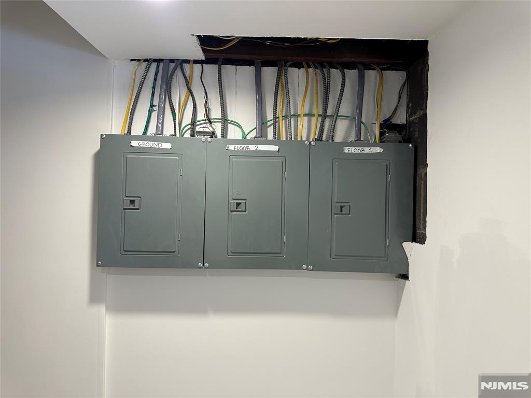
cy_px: 199
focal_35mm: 24
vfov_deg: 56.8
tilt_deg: +0.1
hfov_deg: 71.6
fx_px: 368
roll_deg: -2.5
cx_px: 266
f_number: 1.78
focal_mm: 6.86
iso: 200
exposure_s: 1/120
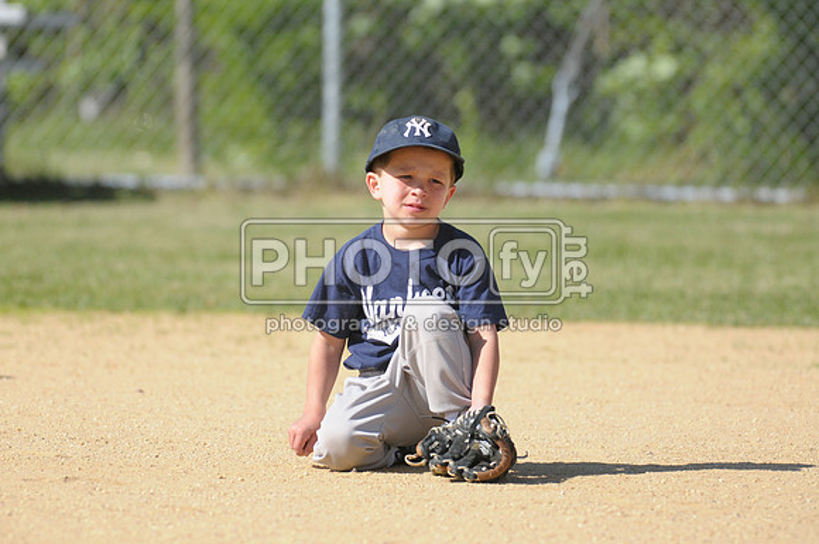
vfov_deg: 4.2
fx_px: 7497
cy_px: 272
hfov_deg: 6.3
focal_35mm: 330
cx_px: 410
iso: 640
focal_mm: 220
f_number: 4
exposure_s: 1/3200
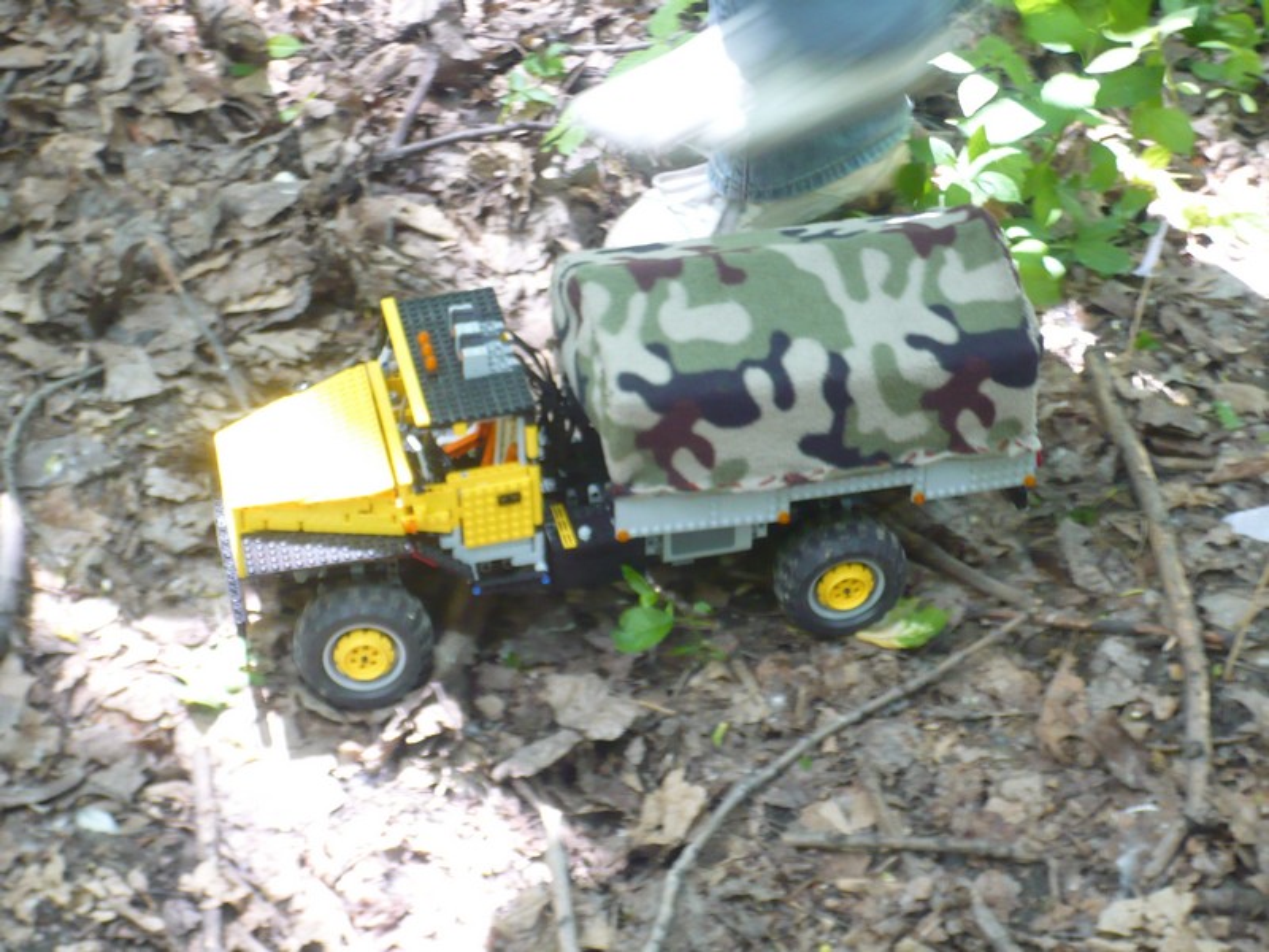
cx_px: 634
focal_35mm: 74
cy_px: 476
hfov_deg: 26.3
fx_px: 2713
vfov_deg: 19.9
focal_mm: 12.2
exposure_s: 1/20
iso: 200
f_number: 4.2
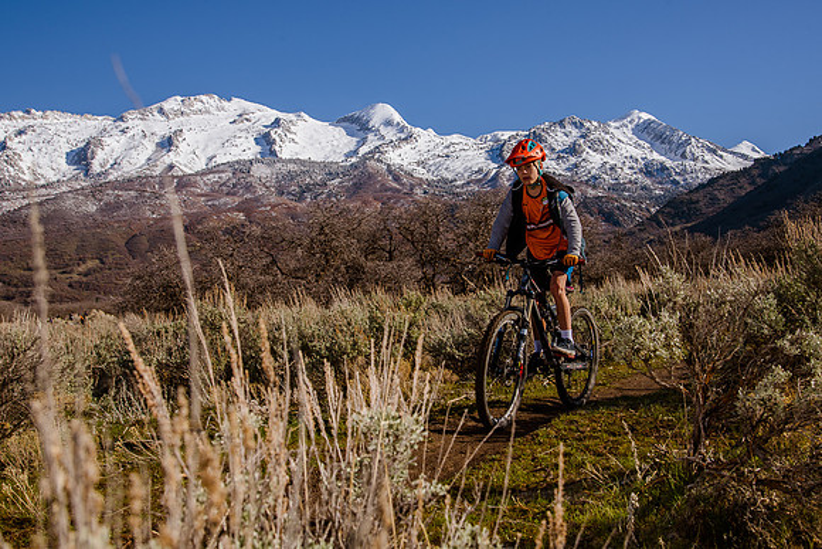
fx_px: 964
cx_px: 396
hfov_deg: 46.2
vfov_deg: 31.7
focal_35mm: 42
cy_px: 244
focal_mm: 38
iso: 250
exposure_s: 1/500
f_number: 10
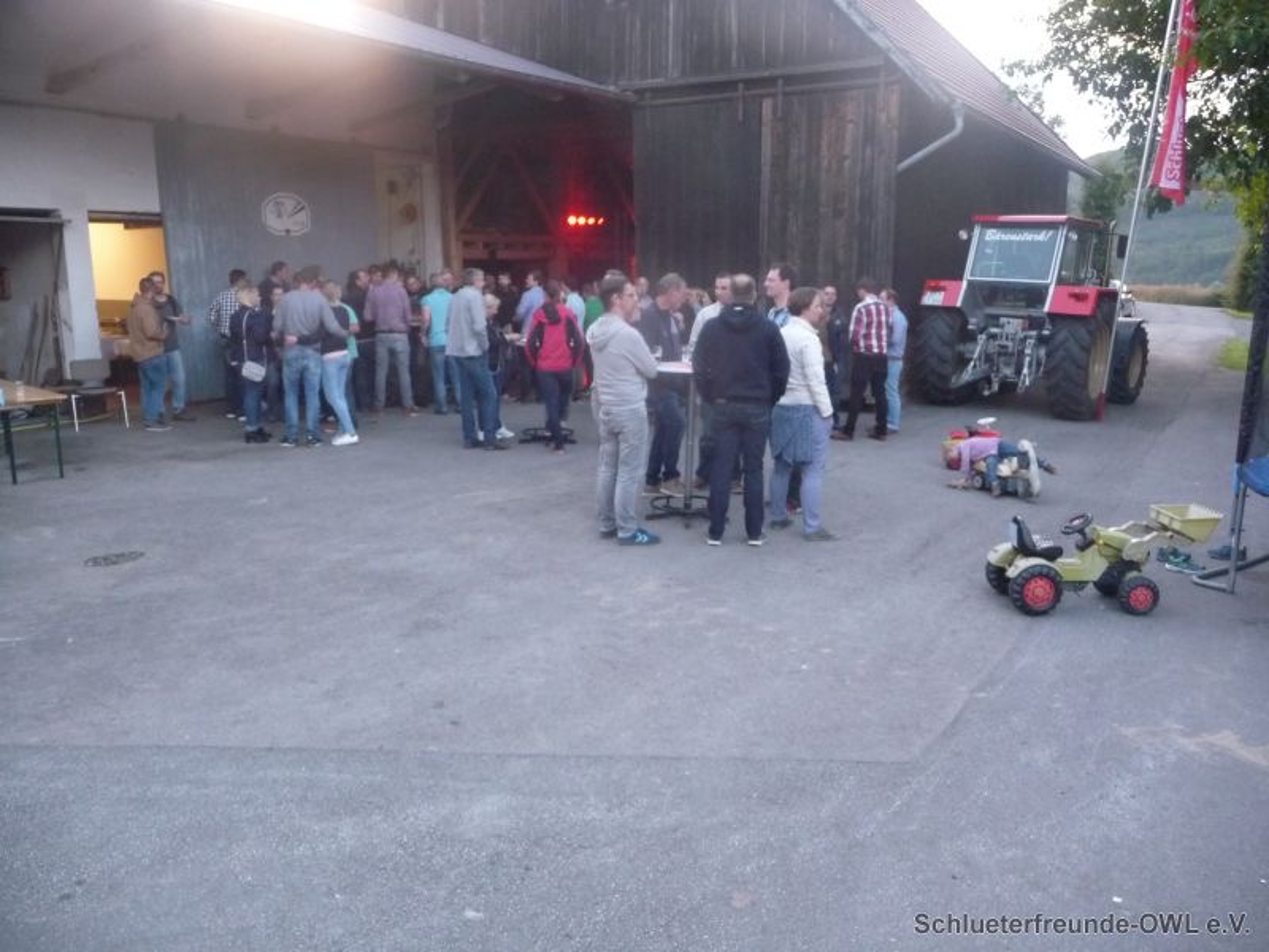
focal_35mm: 28
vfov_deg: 49.7
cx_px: 634
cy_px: 476
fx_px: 1026
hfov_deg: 63.4
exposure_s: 1/20
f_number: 3.3
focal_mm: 4.7
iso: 400
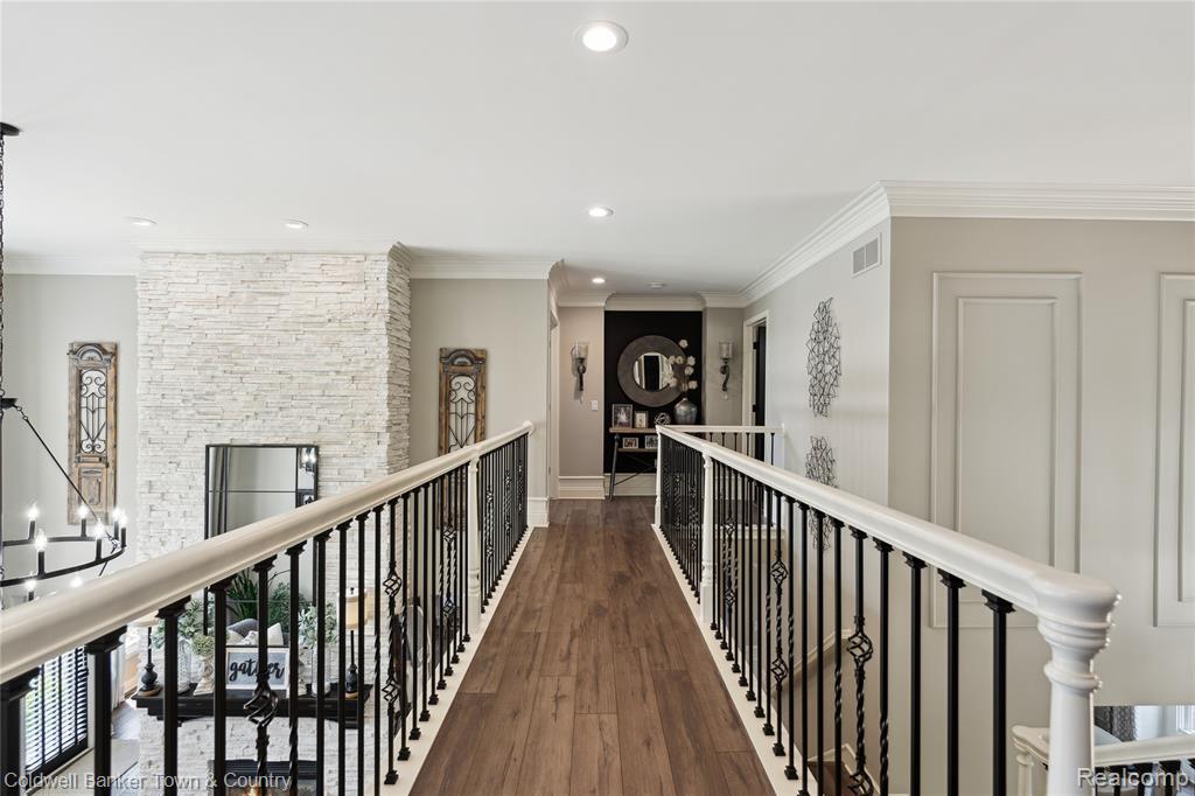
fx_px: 564
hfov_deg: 93.3
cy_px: 398
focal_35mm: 17
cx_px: 598
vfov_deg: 70.4
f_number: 8
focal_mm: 17
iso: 400
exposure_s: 1/25
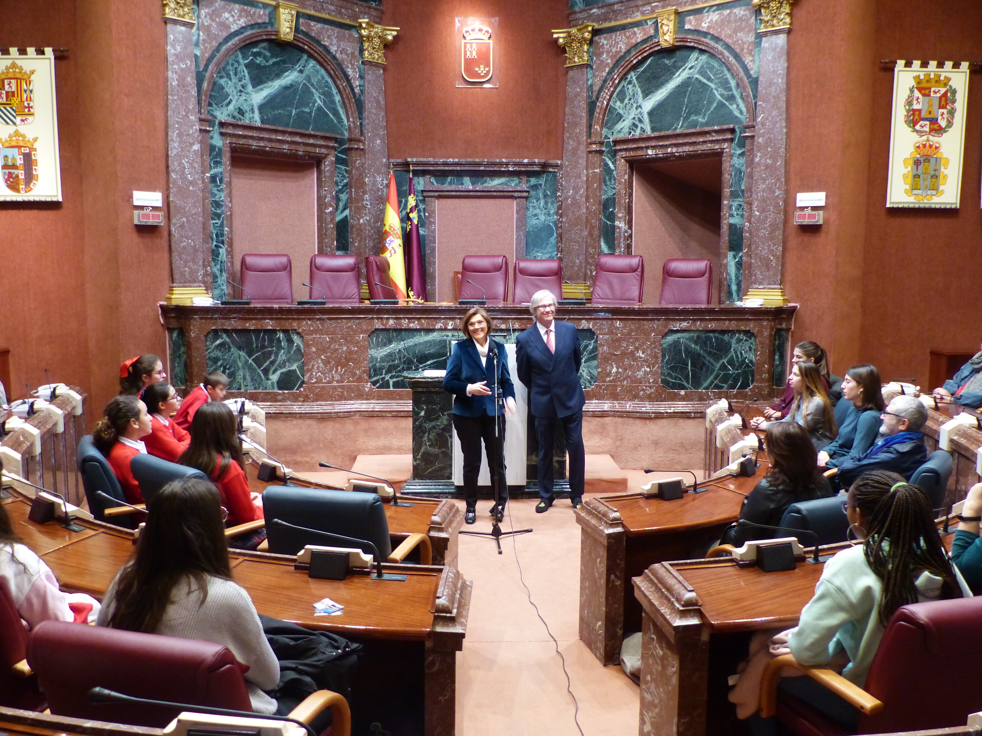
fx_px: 851
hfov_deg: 60.0
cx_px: 491
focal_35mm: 30
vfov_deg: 46.8
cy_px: 368
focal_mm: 5.5
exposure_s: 1/15
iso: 400
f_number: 2.8
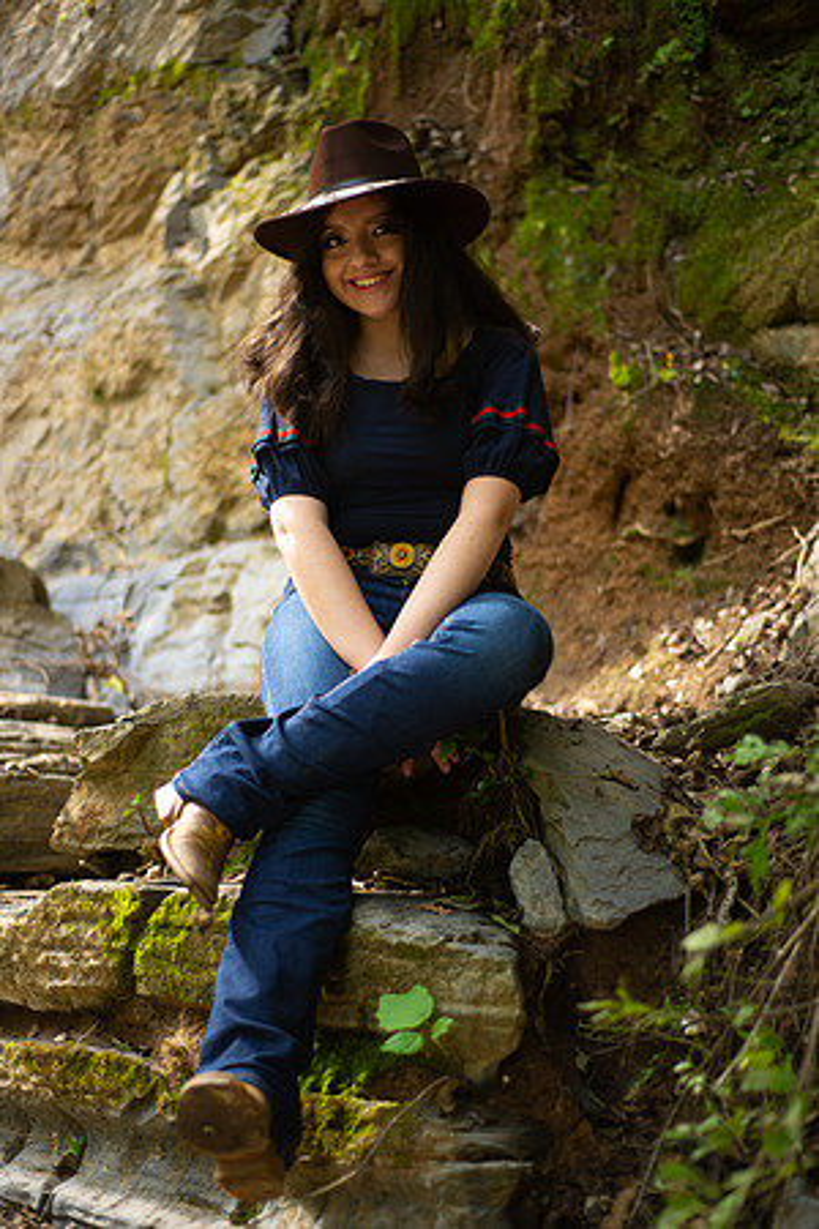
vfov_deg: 39.6
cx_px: 410
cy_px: 614
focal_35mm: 50
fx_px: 1706
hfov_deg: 27.0
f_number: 1.8
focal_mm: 50
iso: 400
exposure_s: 1/200
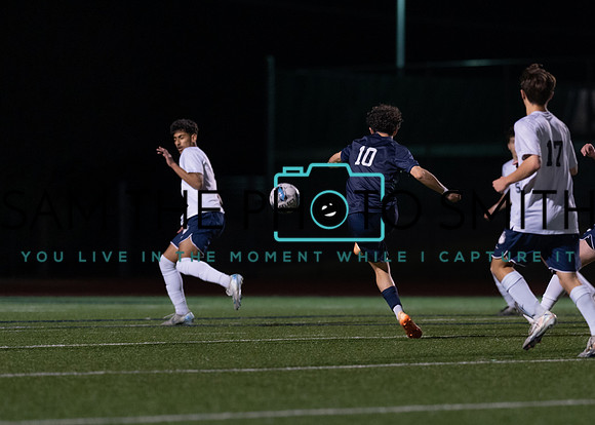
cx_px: 472
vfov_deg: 4.7
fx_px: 5167
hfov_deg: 6.6
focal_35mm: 306
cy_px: 236
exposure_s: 1/1250
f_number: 1.8
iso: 1250
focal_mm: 135
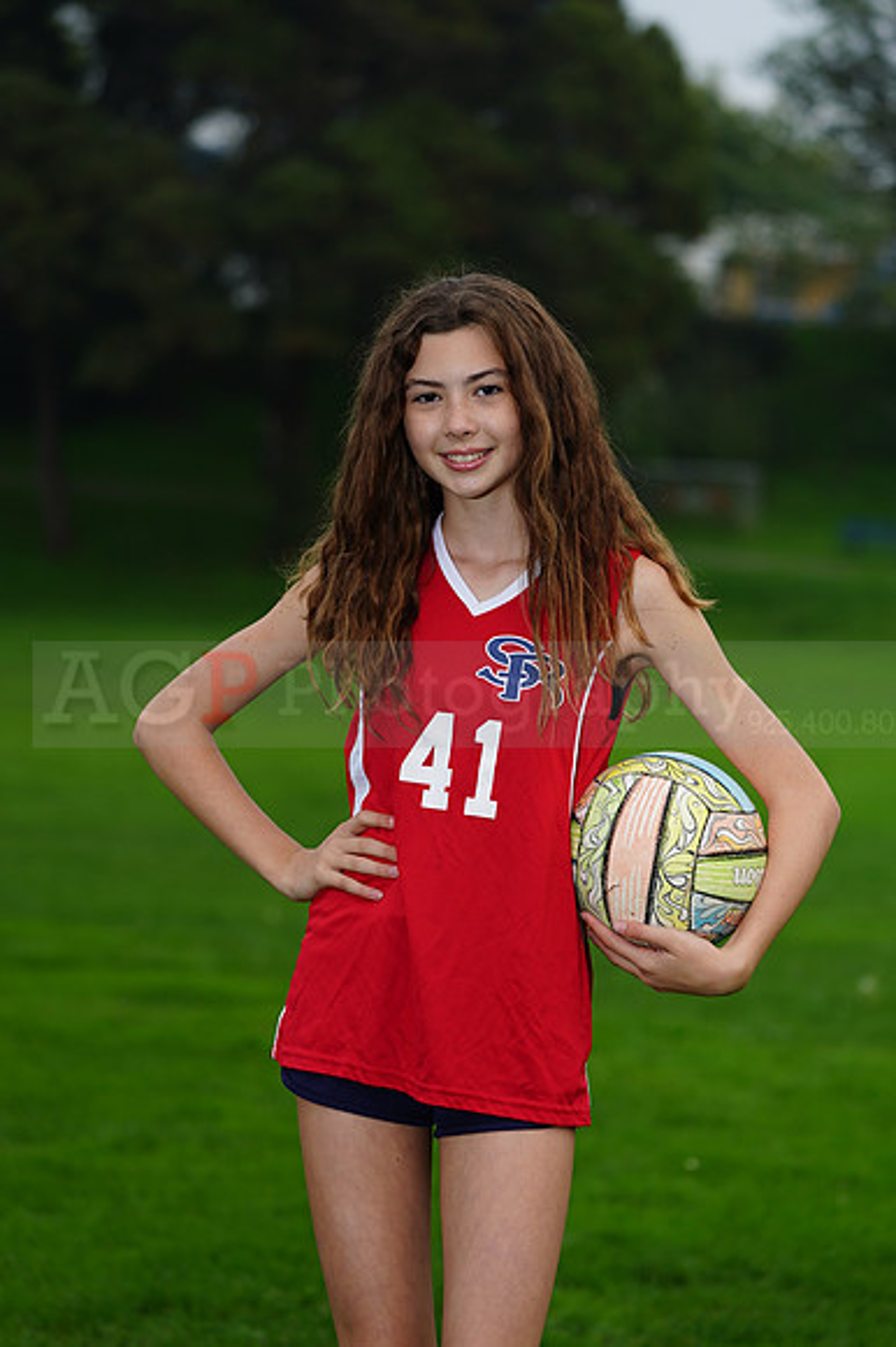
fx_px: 5681
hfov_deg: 9.0
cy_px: 674
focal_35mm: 152
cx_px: 448
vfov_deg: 13.5
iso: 200
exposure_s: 1/250
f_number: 5
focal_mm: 152
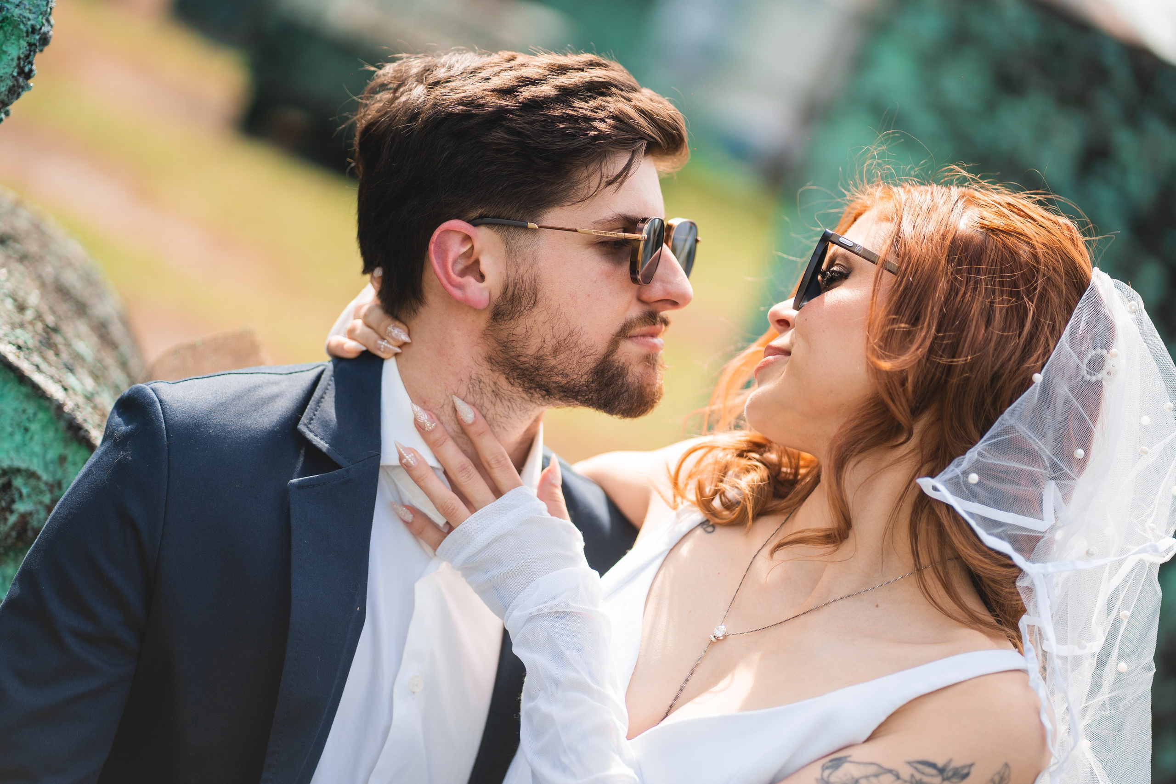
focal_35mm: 85
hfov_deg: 23.9
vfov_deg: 16.1
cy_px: 392
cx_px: 588
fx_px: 2777
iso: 160
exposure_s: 1/1000
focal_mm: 85
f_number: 1.8
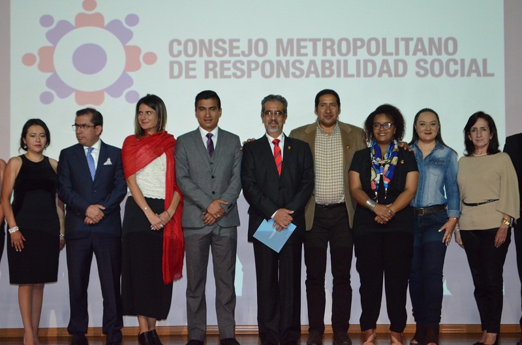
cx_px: 261
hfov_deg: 24.7
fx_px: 1193
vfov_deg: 16.5
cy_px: 172
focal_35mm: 82
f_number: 5.6
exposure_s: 1/60
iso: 3200
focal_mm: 55
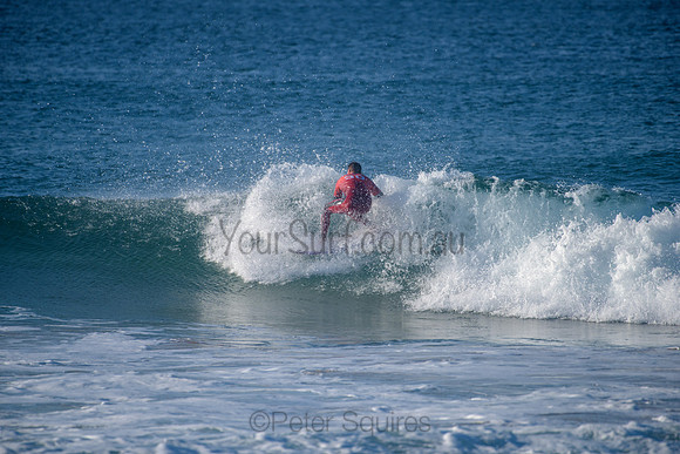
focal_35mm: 517
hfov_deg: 4.0
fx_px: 9774
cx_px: 340
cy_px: 227
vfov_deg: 2.7
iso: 250
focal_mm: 500
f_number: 5.6
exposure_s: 1/2000
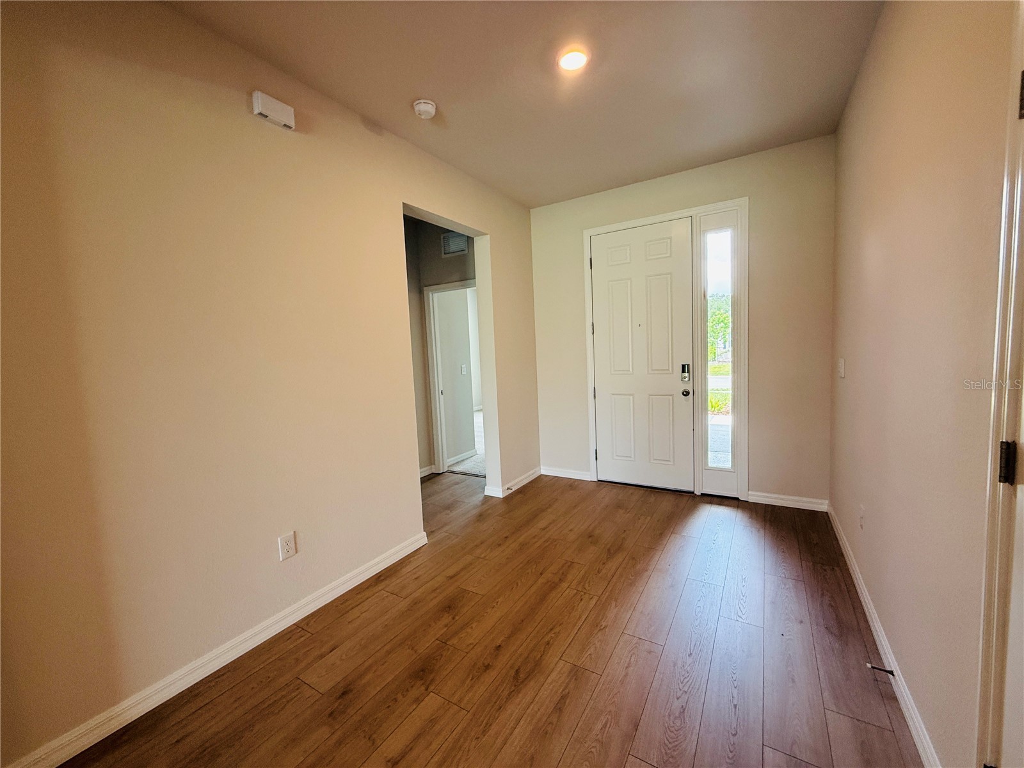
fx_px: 414
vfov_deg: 85.7
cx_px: 512
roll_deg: +2.6
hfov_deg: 102.1
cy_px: 384
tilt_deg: -3.4
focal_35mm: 14
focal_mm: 2.22
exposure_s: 1/120
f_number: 2.2
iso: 250
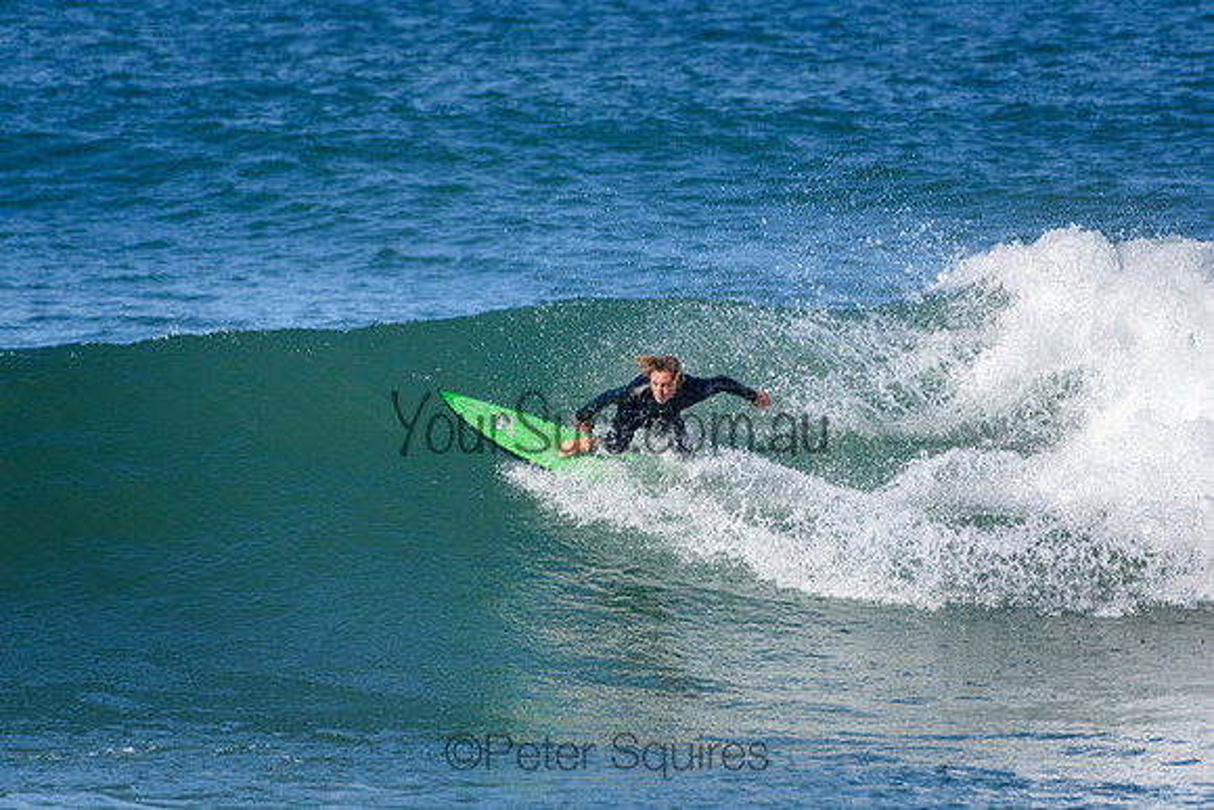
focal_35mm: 750
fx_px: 25300
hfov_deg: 2.7
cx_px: 607
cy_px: 405
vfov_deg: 1.8
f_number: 5.6
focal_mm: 500
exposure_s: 1/4000
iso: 720
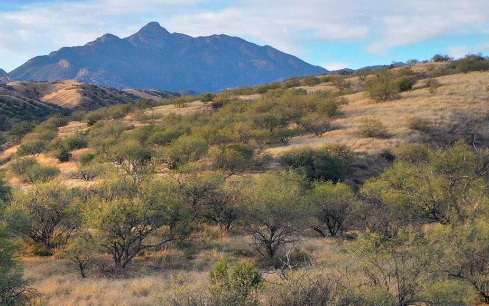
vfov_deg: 15.1
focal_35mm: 83
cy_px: 377
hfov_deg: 23.5
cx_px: -38
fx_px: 1106
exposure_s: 1/320
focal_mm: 10.26
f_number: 4
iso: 100
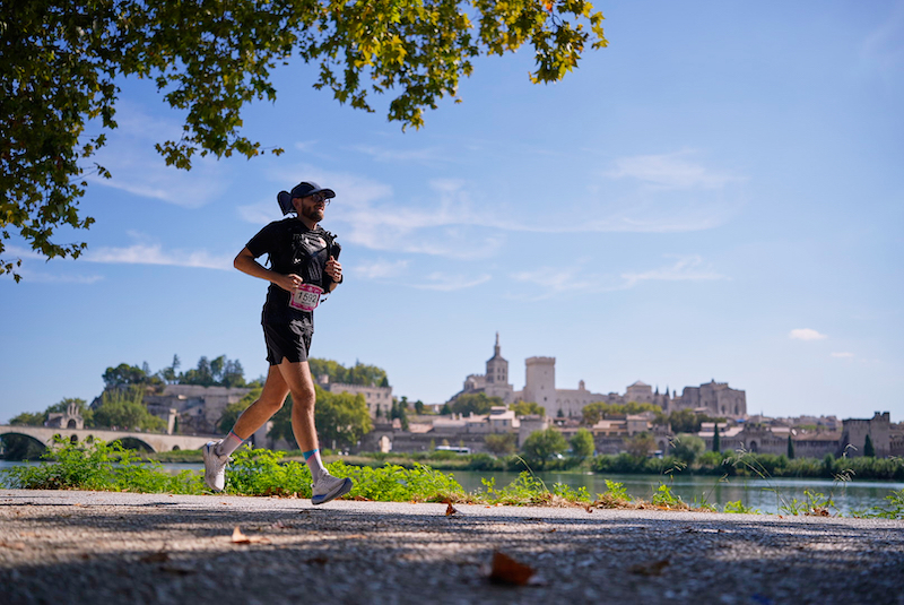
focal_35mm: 35
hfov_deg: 54.4
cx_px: 452
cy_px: 302
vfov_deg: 37.9
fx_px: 880
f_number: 2
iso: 100
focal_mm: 35
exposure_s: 1/5000
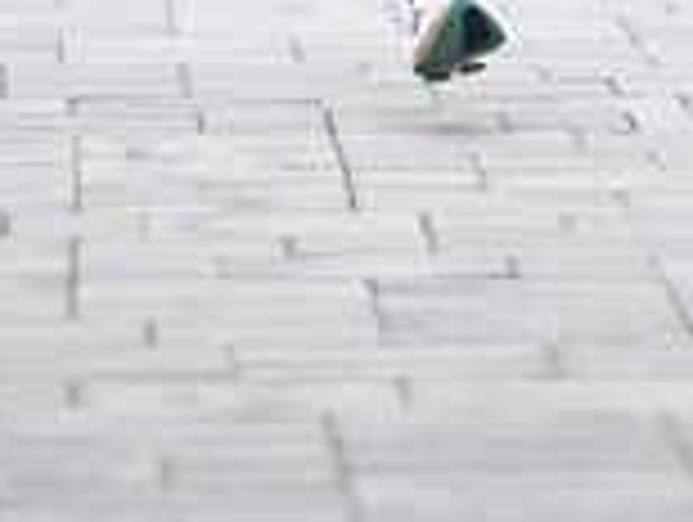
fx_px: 13755
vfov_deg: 2.2
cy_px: -428
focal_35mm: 686
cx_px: 448
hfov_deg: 2.9
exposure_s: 1/1250
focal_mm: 200
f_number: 2.8
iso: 1250
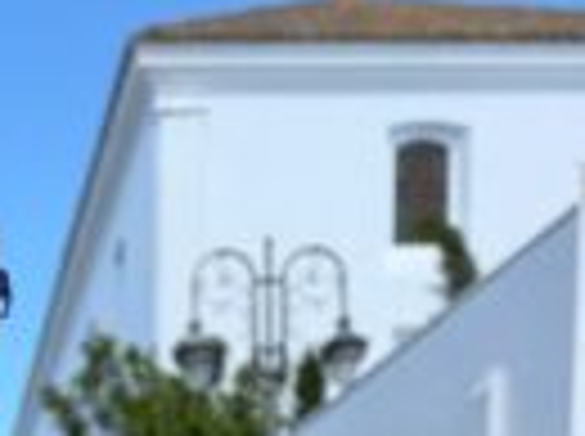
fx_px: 1248
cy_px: 881
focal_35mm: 74
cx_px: -86
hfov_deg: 24.3
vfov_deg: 15.6
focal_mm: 6.76
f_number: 1.78
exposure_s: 1/2299
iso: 80
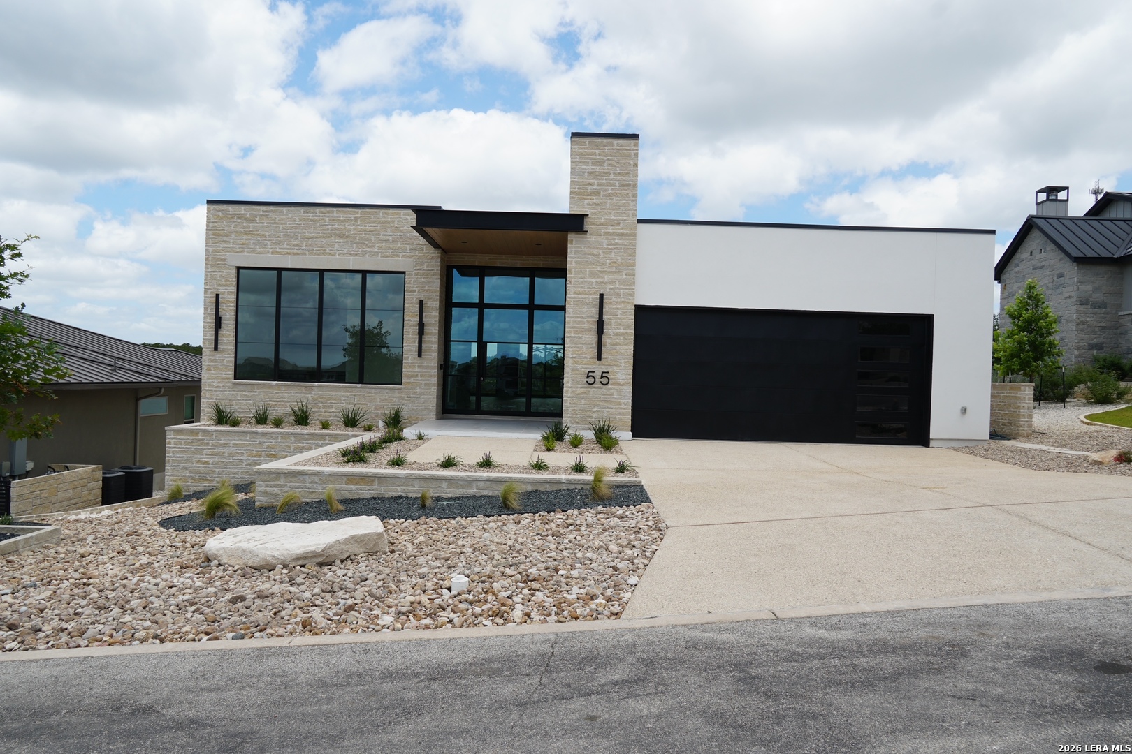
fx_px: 849
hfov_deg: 67.4
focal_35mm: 27
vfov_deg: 47.9
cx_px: 566
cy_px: 377
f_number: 11
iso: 100
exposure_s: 1/125
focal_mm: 18
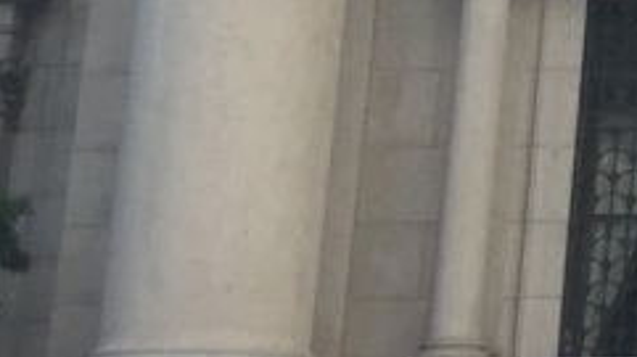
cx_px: 1644
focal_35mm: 210
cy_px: -426
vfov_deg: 5.6
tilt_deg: +17.2
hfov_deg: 9.0
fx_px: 3544
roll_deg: -0.6
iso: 32
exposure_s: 1/421
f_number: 2.2
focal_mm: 4.15
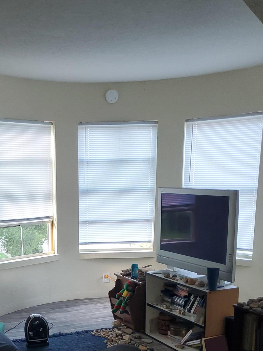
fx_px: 486
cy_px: 307
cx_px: 58
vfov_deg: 37.4
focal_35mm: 48
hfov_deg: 29.7
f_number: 1.5
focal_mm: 4.3
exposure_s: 1/60
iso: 64
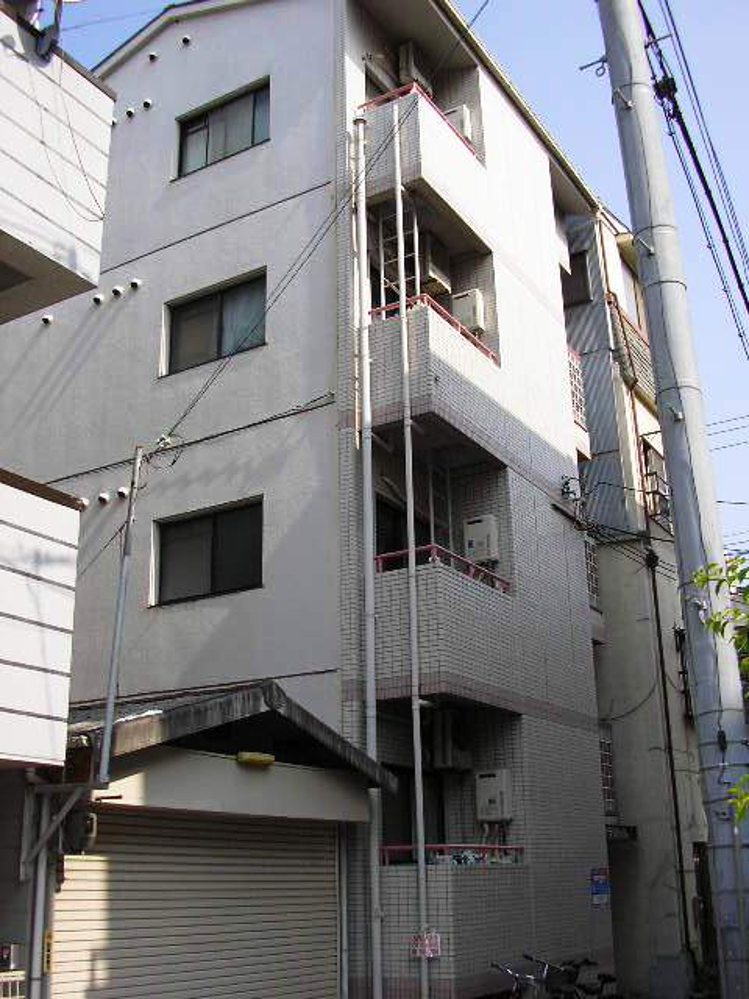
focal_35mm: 38
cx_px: 374
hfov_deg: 37.7
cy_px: 500
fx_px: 1096
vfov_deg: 49.0
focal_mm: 5.8
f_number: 4.1
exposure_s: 1/494
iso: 71
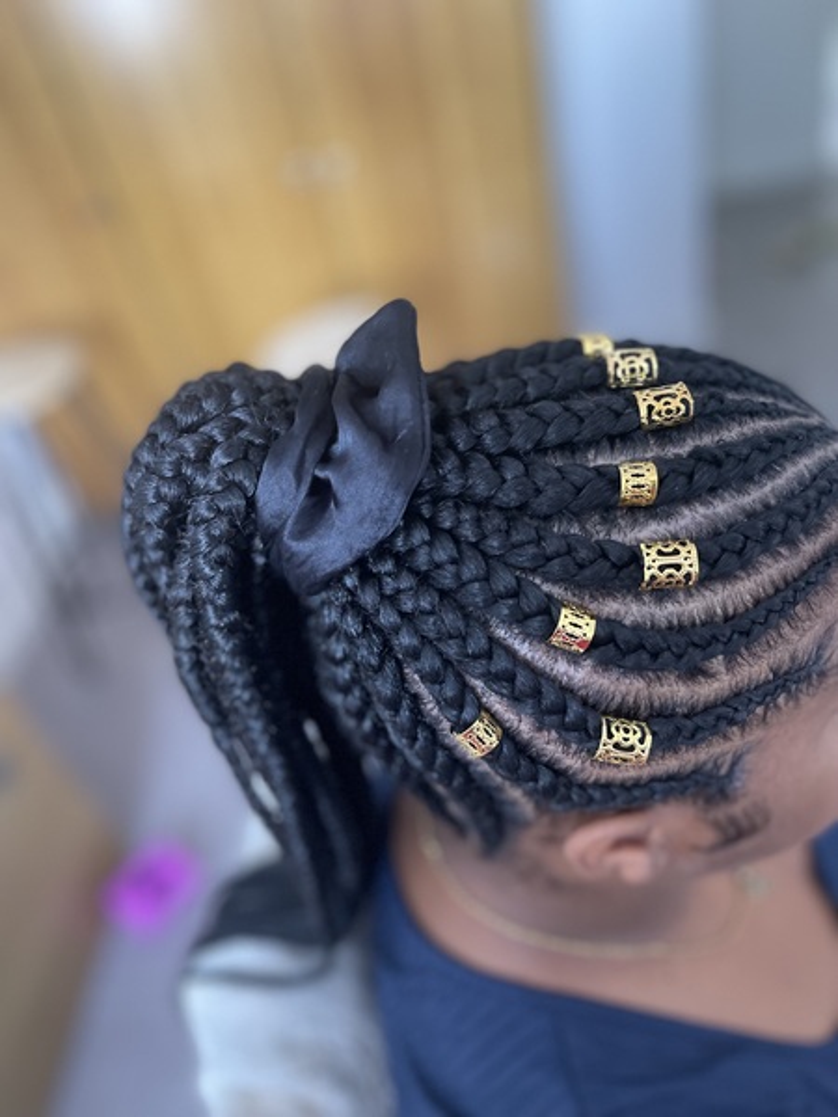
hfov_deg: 53.1
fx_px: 839
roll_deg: +15.4
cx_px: 419
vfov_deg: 67.3
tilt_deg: -39.4
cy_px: 558
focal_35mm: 26
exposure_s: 1/60
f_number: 1.6
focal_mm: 5.1
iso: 320
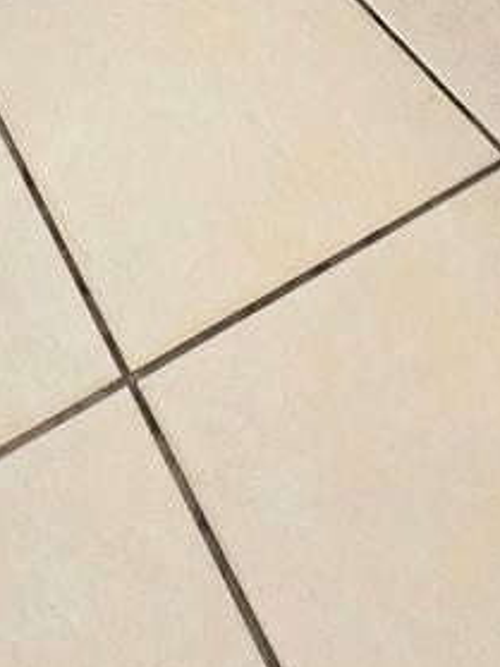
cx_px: 112
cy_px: -698
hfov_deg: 25.7
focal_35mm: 56
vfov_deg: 18.8
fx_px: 1079
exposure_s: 1/60.2
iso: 200
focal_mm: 2.2
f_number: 2.2
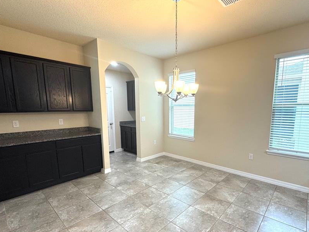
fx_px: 161
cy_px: 131
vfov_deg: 71.3
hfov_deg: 87.2
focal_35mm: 18
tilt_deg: -8.6
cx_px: 177
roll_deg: -0.5
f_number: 2.2
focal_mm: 2.22
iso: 160
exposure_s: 1/120
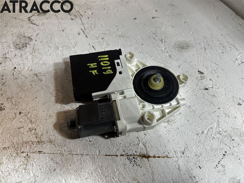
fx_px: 169
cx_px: 122
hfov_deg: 71.6
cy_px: 92
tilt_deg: -61.8
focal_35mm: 24
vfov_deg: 56.8
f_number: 1.78
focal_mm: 6.86
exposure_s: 1/100
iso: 100
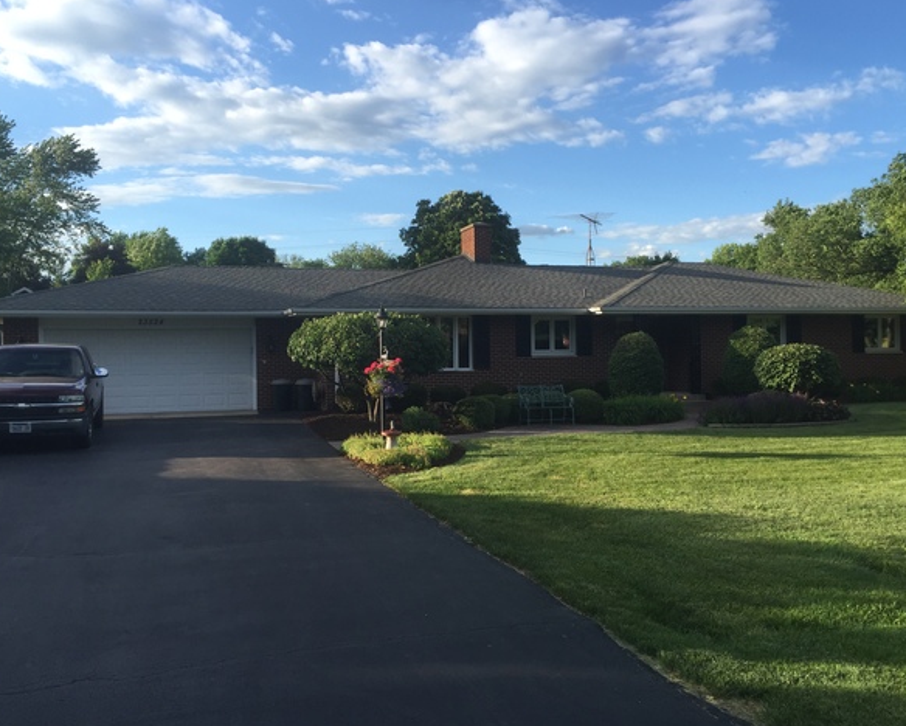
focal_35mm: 31
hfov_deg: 57.1
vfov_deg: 47.2
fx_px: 832
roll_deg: -0.5
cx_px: 448
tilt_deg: +0.0
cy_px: 361
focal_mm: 4.15
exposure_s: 1/670
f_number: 2.2
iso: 32
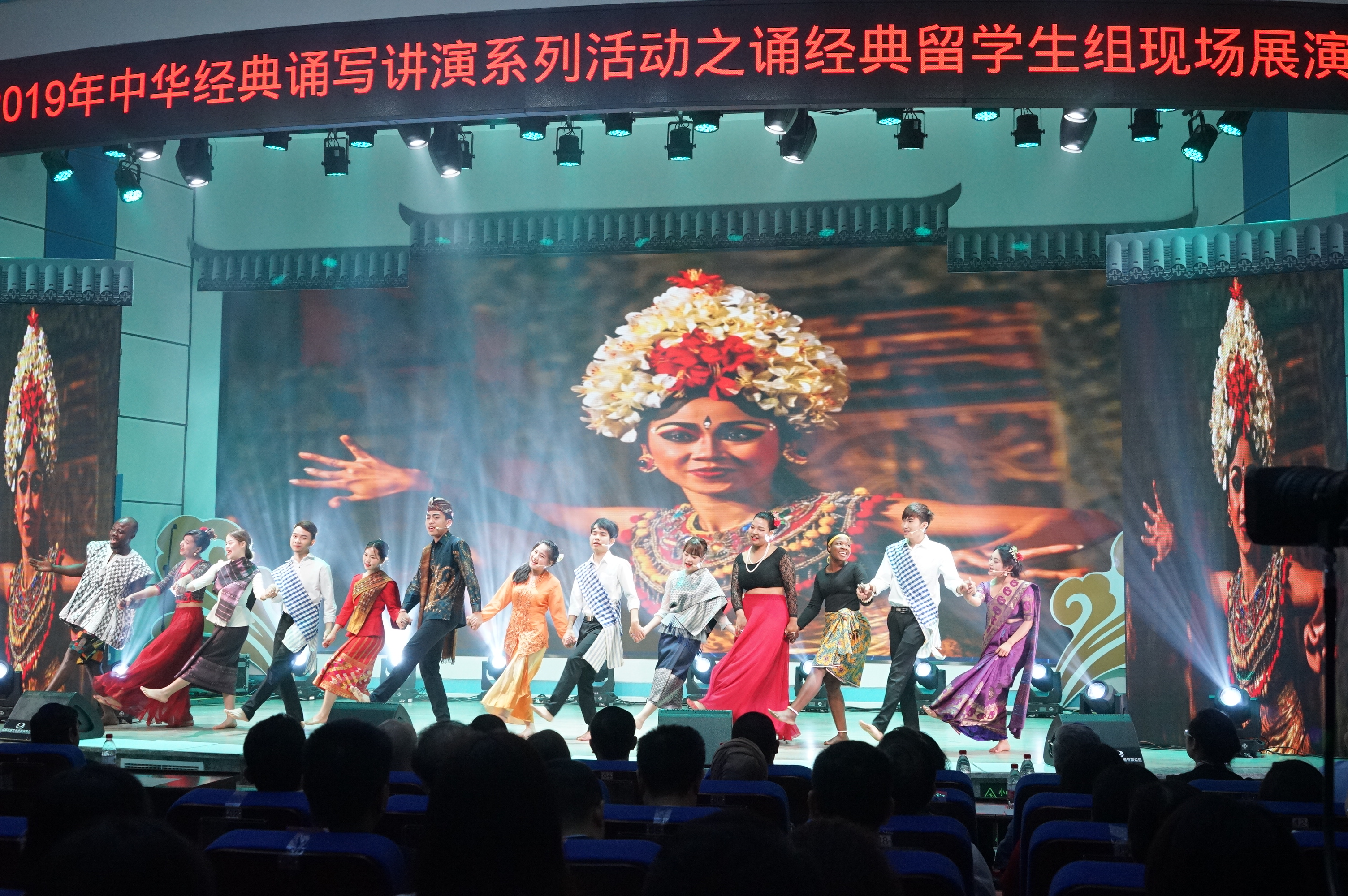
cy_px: 448
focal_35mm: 40
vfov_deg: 33.3
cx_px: 674
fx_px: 1496
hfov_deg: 48.5
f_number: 8
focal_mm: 40
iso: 4000
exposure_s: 1/125
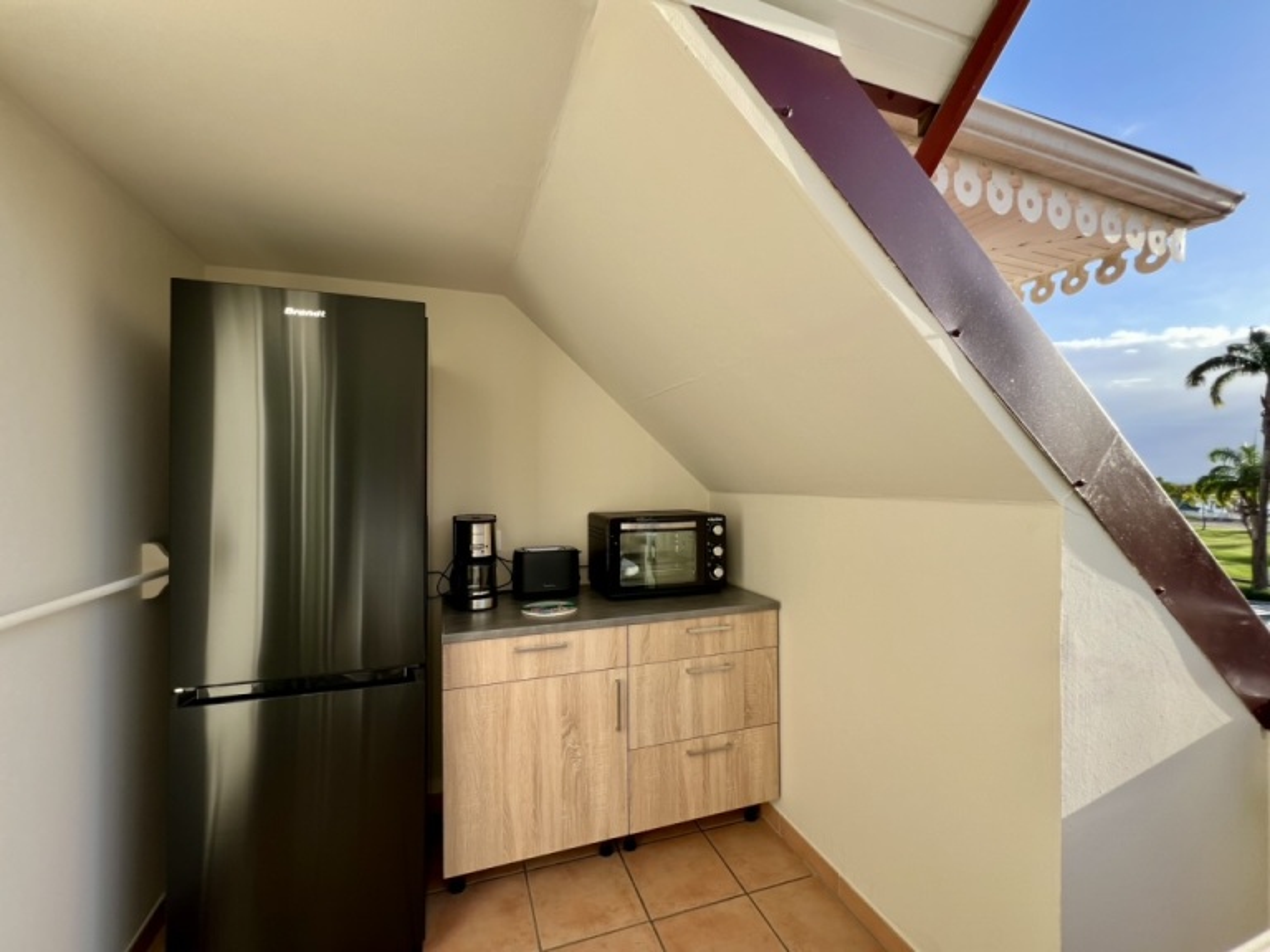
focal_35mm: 13
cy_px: 476
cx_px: 635
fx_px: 477
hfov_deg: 106.2
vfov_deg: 89.9
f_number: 1.8
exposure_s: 1/412
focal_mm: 1.57
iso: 32
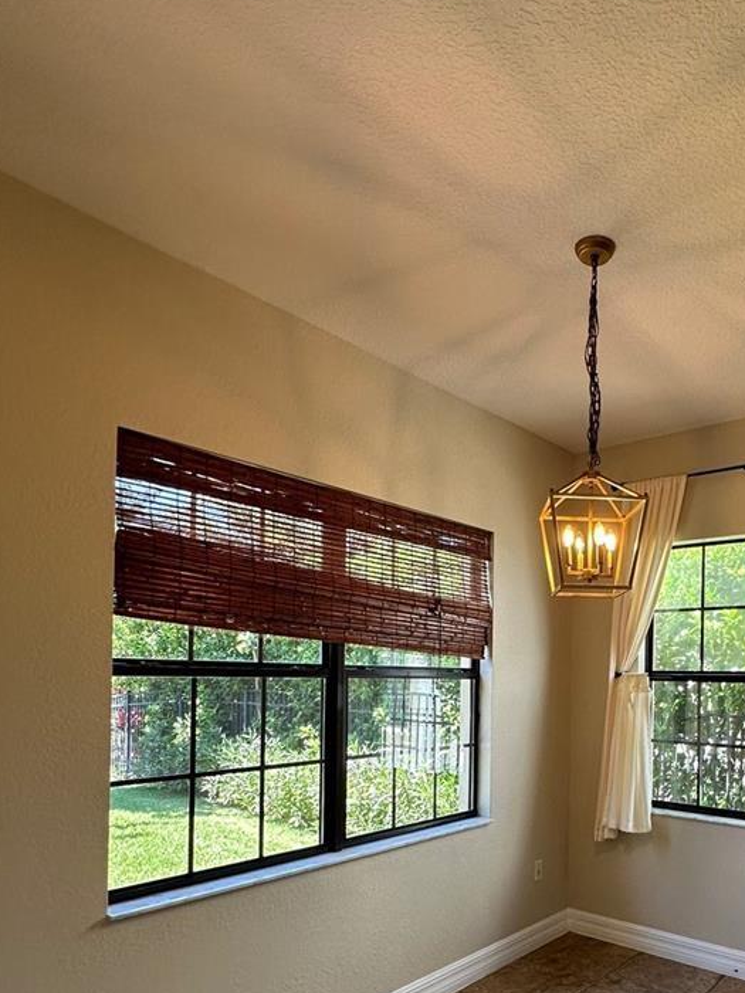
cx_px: 561
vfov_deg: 69.3
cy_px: 671
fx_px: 689
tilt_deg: +1.3
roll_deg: -1.5
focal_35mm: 24
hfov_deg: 54.1
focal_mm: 2.22
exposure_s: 1/99
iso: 100
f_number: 2.2
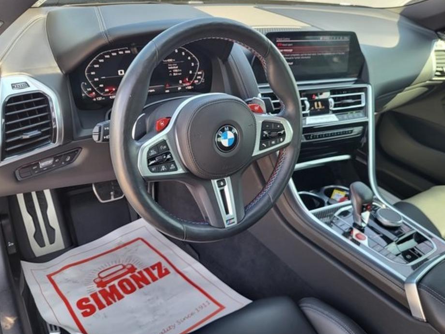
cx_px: 209
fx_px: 373
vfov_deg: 48.2
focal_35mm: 29
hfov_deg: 61.6
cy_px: 162
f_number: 1.8
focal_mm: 5.4
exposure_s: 1/120
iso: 64
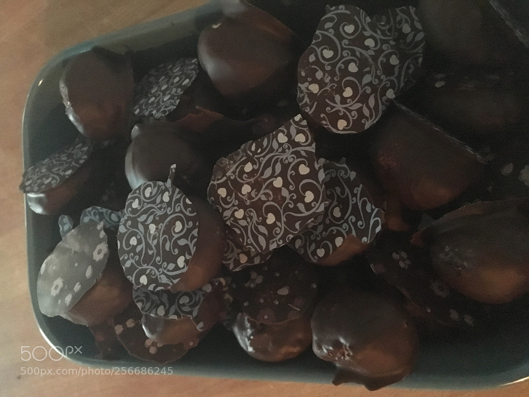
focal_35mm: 29
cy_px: 198
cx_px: 264
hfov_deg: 61.7
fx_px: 443
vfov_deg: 48.2
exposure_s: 1/17
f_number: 2.2
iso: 2000
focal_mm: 4.15
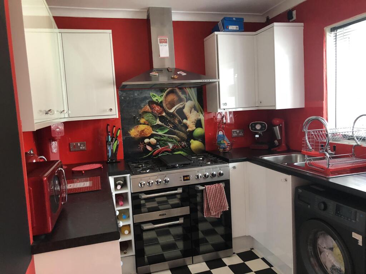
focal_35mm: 29
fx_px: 307
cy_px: 137
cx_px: 183
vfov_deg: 48.2
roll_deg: +2.8
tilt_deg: -8.8
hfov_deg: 61.7
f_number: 1.8
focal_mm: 3.99
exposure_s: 1/14
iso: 100
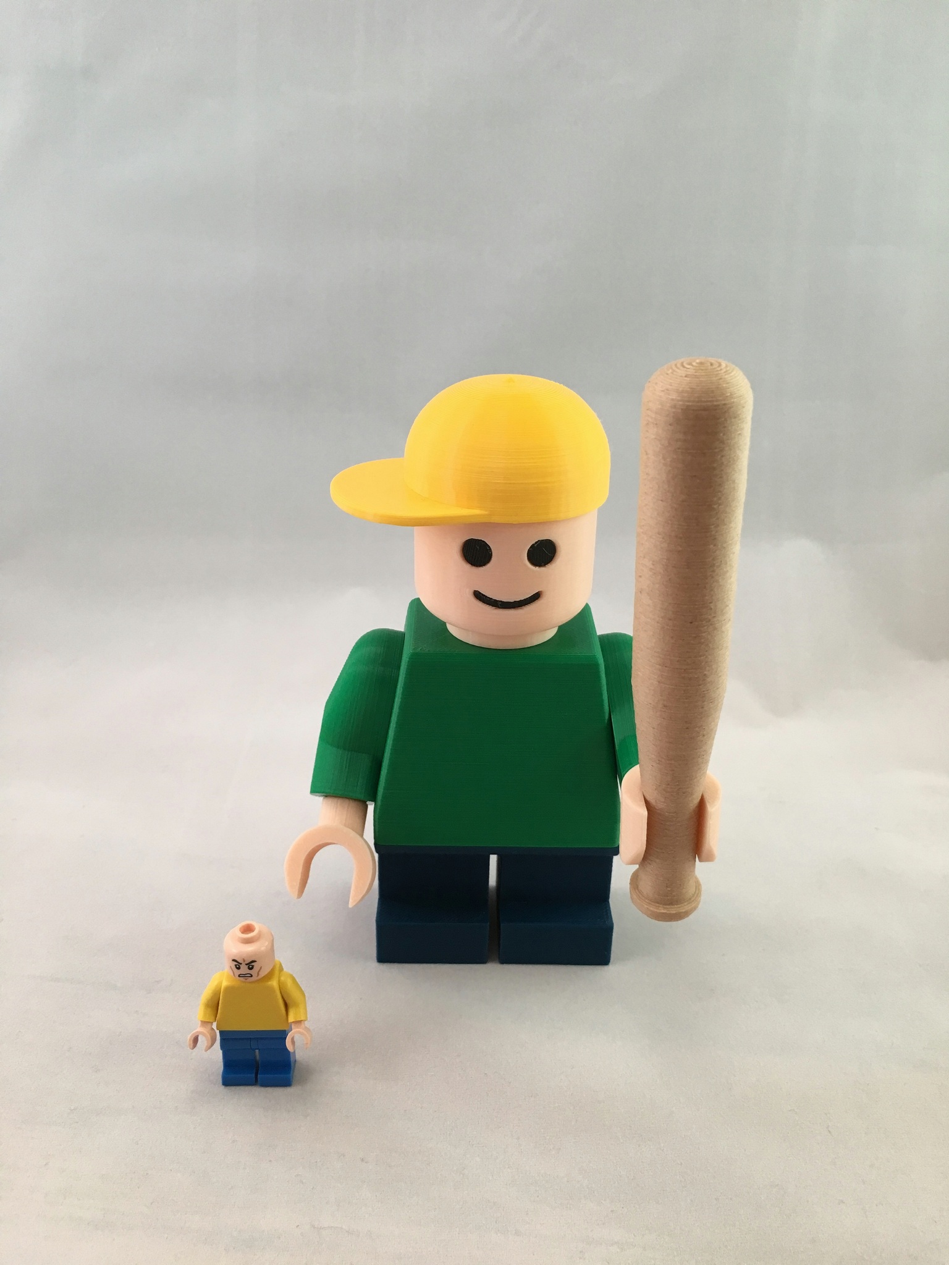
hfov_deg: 48.2
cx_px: 474
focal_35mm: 29
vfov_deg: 61.7
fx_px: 1060
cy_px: 632
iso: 32
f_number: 2.2
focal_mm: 4.15
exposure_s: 1/30
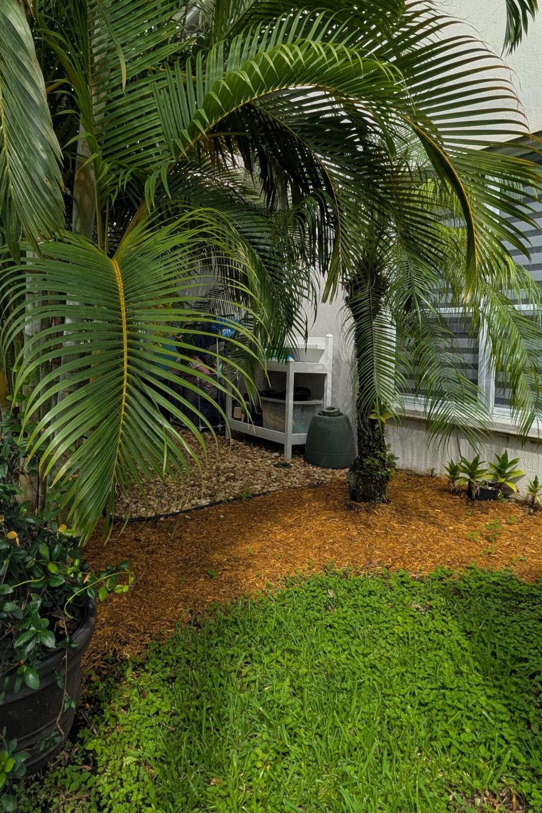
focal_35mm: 21
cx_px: 216
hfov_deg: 59.0
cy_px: 352
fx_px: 474
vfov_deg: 80.8
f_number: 1.7
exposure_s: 1/1195
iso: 46
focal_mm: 2.02
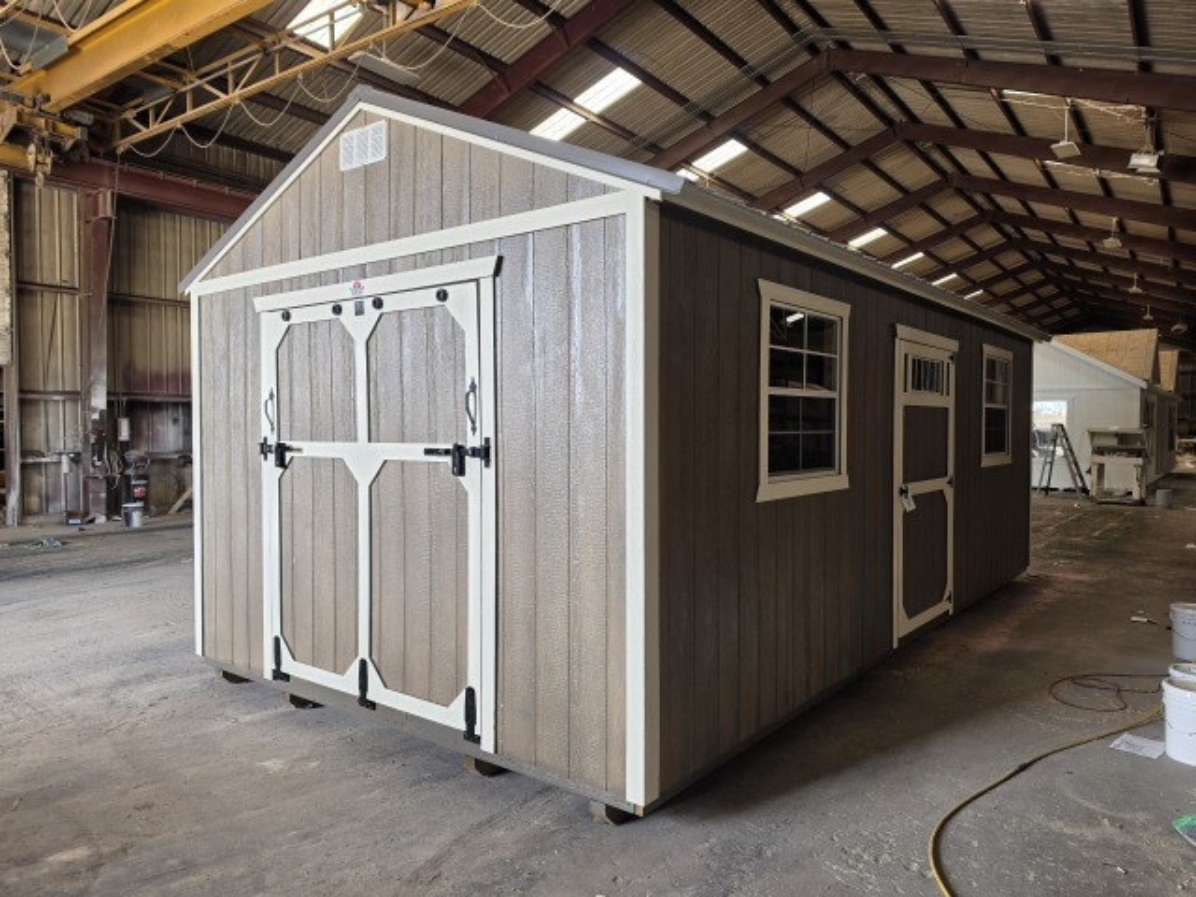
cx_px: 598
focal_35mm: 23
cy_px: 448
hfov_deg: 73.9
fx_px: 795
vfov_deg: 58.9
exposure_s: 1/180
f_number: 1.4
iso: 50
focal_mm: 6.5
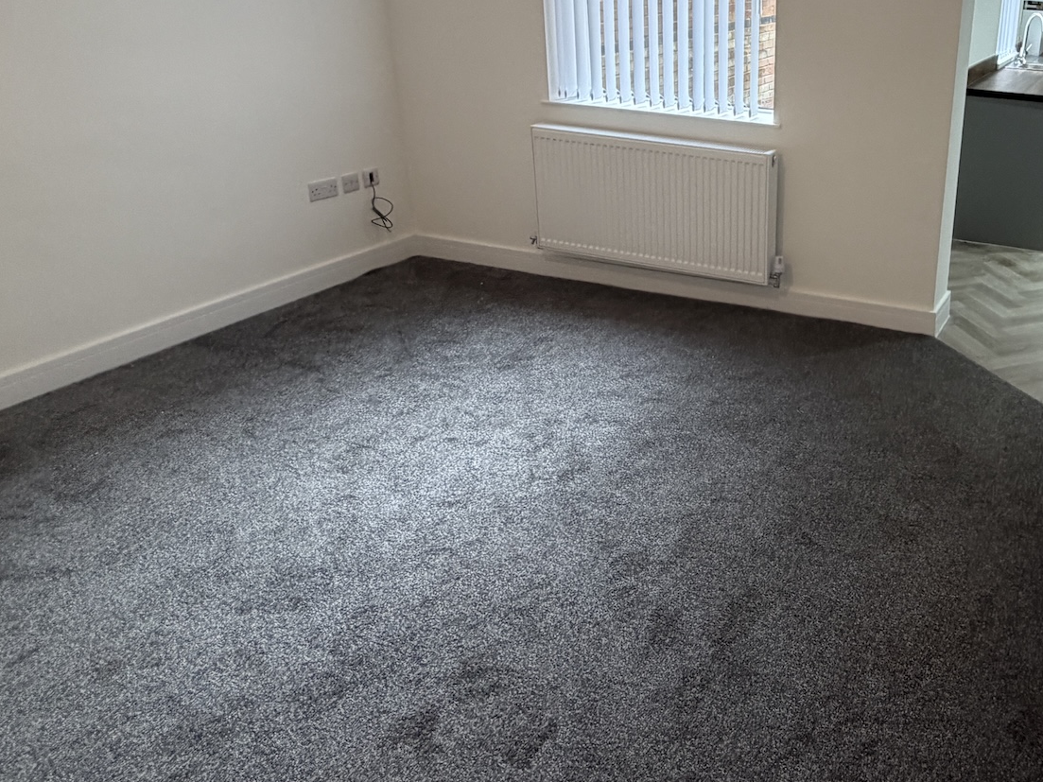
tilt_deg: -17.7
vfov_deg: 47.1
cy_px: 234
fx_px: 874
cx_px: 832
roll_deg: -2.4
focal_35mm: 29
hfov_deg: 57.2
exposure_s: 1/50
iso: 250
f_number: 2.2
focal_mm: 2.22
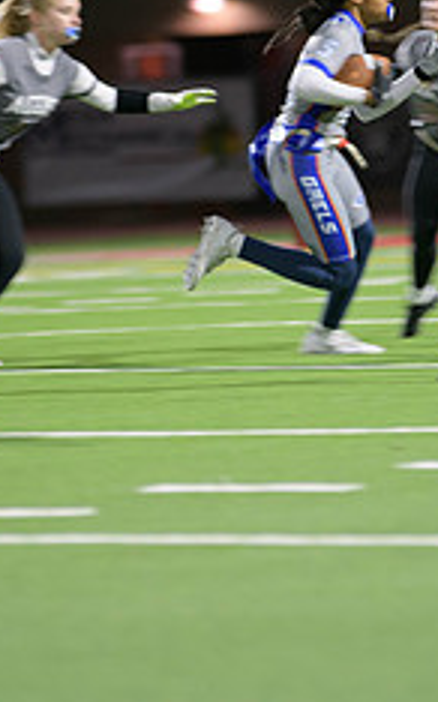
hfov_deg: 2.6
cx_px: 297
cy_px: 152
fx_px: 9676
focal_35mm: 506
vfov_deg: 4.2
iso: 1600
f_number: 2.8
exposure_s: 1/200
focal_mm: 200
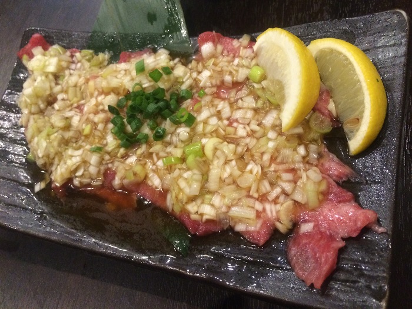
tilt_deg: -59.0
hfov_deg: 61.7
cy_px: 154
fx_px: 345
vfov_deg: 48.2
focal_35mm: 29
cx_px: 206
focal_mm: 4.15
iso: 250
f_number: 2.2
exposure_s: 1/30
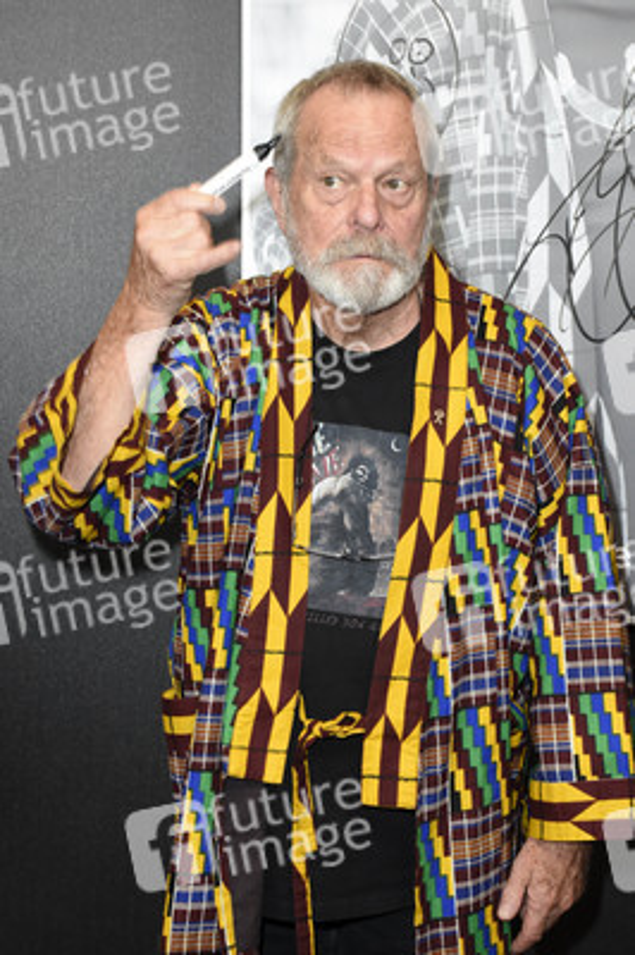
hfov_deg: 21.5
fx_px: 1670
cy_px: 478
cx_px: 318
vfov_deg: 31.9
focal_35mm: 63
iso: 1250
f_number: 6.3
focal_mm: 42
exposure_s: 1/160
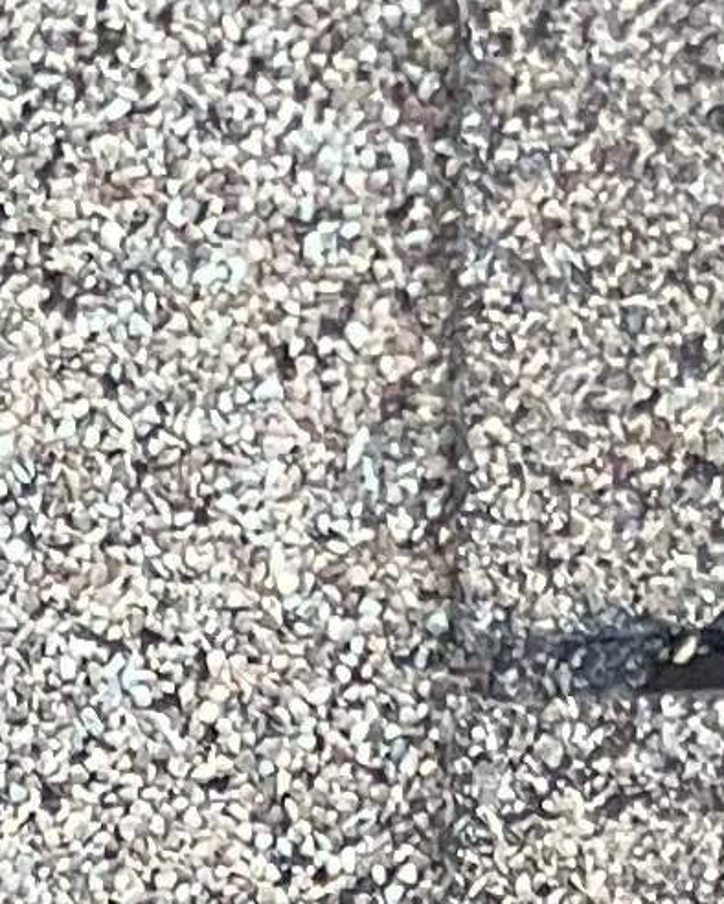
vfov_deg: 8.0
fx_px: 5354
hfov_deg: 6.5
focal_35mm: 200
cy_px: 2865
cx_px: -2029
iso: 160
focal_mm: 5.1
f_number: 1.6
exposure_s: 1/60
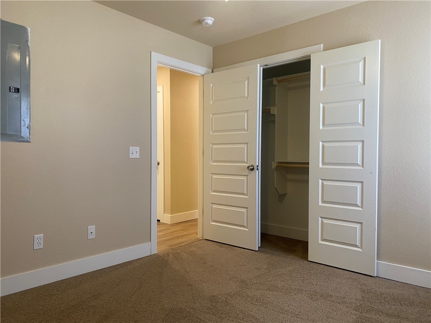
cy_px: 162
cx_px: 216
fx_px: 324
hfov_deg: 67.3
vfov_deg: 53.1
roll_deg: -0.3
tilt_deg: -1.2
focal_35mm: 26
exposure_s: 1/60
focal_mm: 4.25
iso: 125
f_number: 1.8
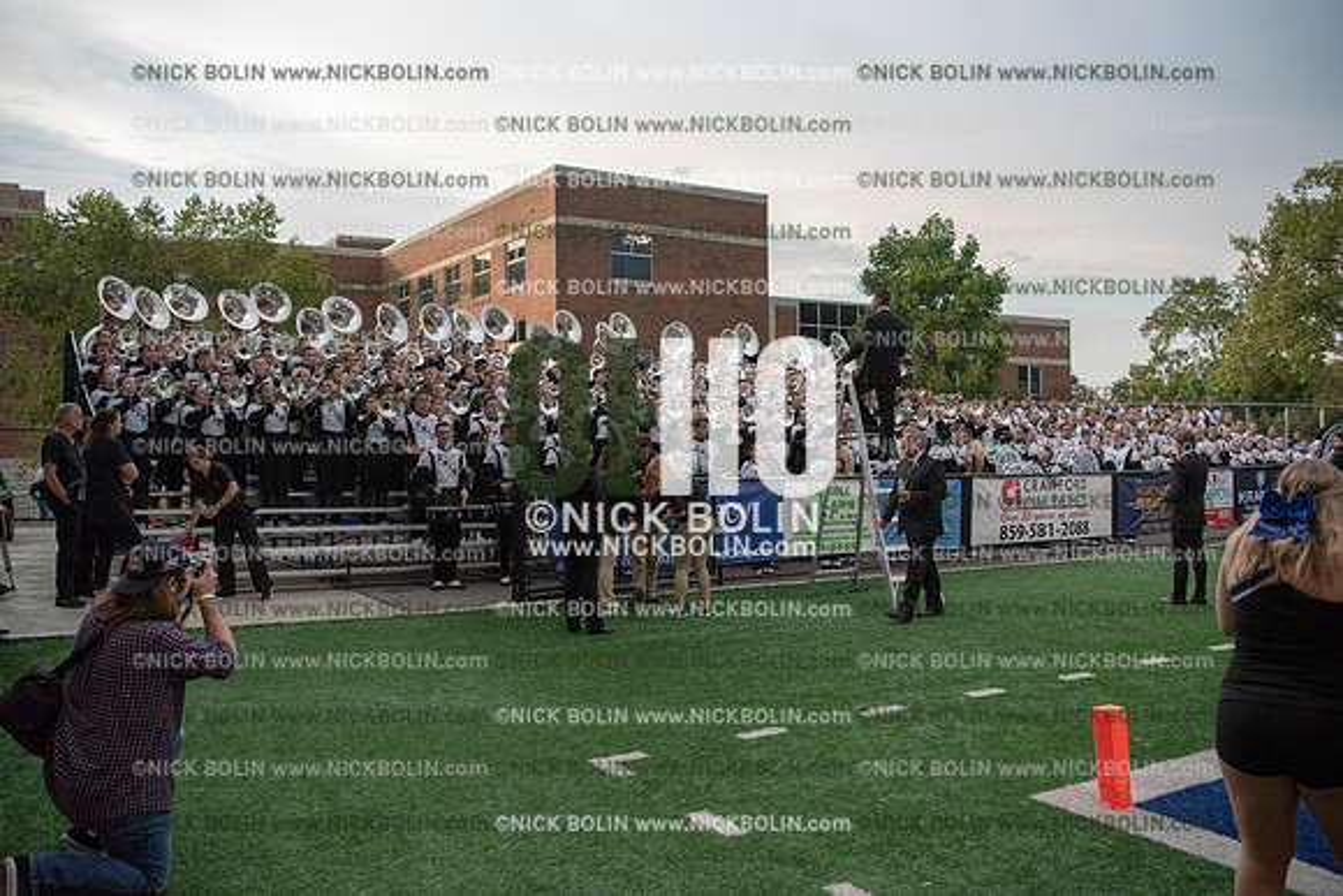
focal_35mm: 30
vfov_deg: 43.6
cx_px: 672
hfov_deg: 61.9
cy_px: 448
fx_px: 1119
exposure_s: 1/4000
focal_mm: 30
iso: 3200
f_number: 3.5
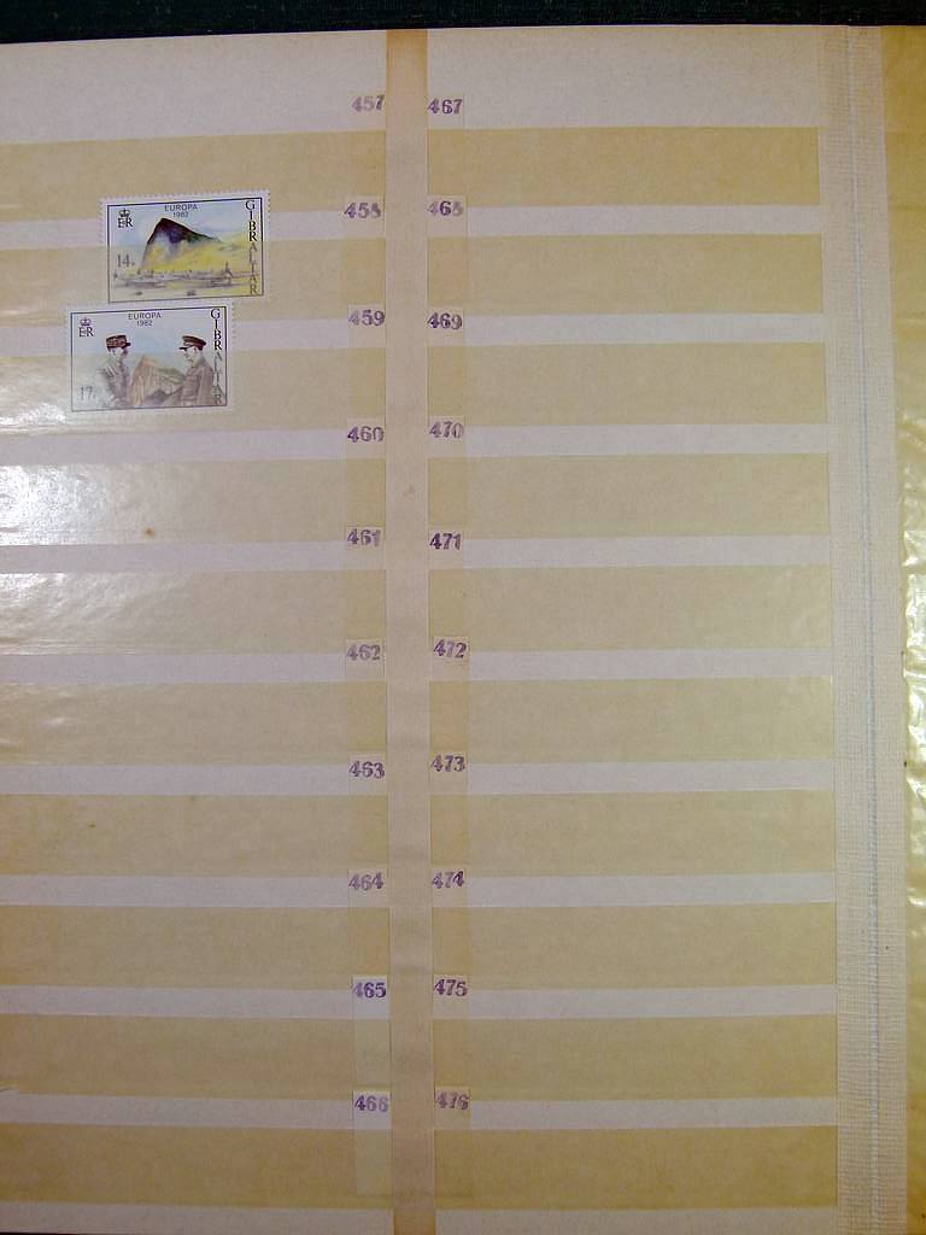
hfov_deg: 40.7
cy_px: 618
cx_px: 463
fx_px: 1248
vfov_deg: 52.6
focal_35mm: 35
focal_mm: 6.3
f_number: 4
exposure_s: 1/200
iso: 100
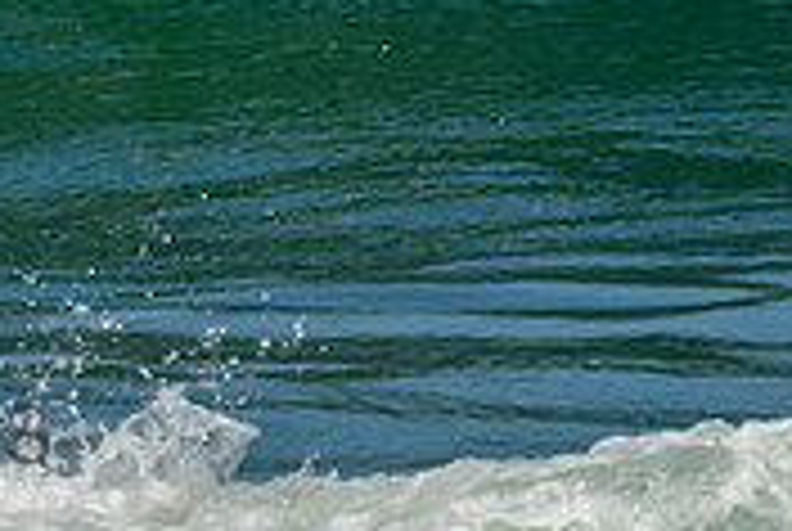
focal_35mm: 3025
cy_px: -448
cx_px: -488
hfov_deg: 0.7
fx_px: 66661
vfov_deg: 0.5
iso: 900
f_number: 11
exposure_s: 1/2000
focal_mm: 800
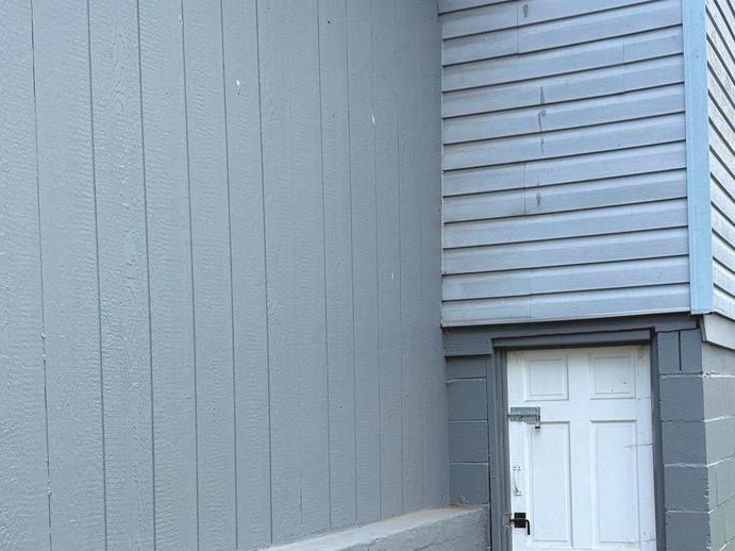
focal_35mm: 50
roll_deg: +0.8
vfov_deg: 28.9
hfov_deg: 37.9
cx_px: 470
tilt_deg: +1.7
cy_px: 370
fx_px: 1061
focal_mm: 6.76
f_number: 1.78
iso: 100
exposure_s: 1/2299
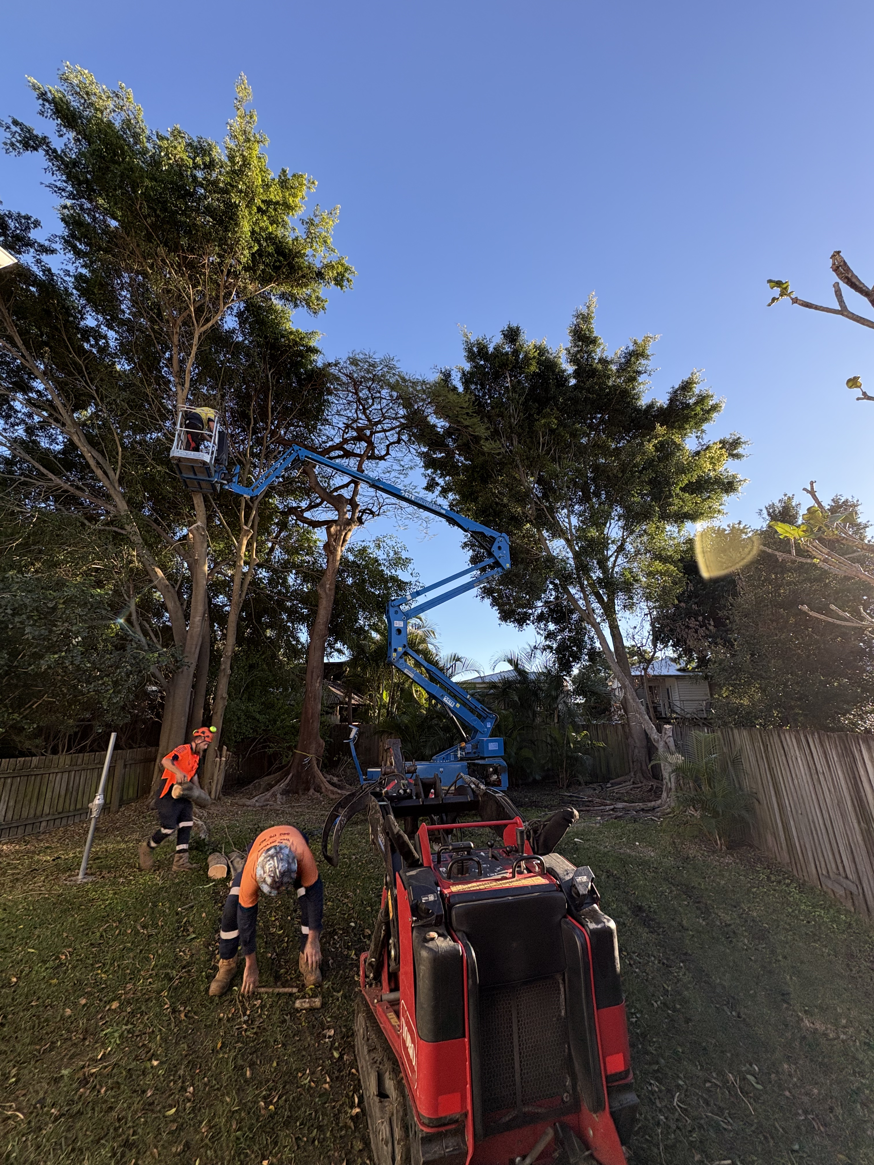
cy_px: 582
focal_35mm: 14
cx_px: 437
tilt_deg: +17.7
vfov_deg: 102.1
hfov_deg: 85.7
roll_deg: -0.8
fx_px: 471
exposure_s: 1/541
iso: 64
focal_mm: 2.22
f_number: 2.2
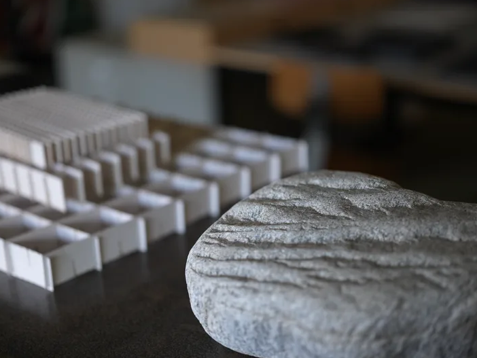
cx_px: 211
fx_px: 675
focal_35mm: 49
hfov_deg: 38.8
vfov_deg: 29.7
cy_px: 194
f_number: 2.5
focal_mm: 55
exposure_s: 1/90
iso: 400
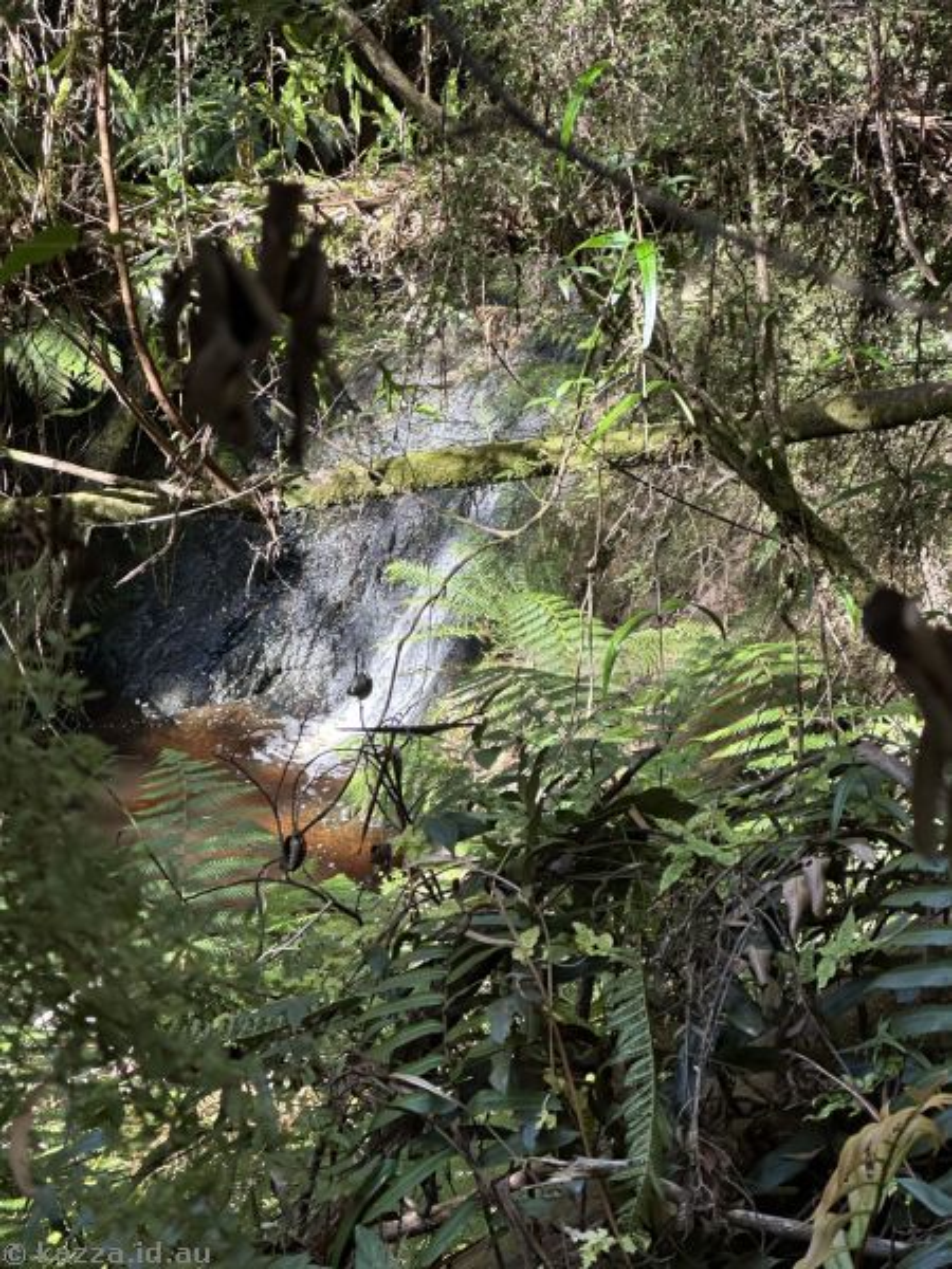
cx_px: 476
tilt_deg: -25.4
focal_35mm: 77
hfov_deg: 19.1
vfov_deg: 25.3
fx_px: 2824
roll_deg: -1.7
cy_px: 634
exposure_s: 1/99
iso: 80
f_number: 2.8
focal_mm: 9
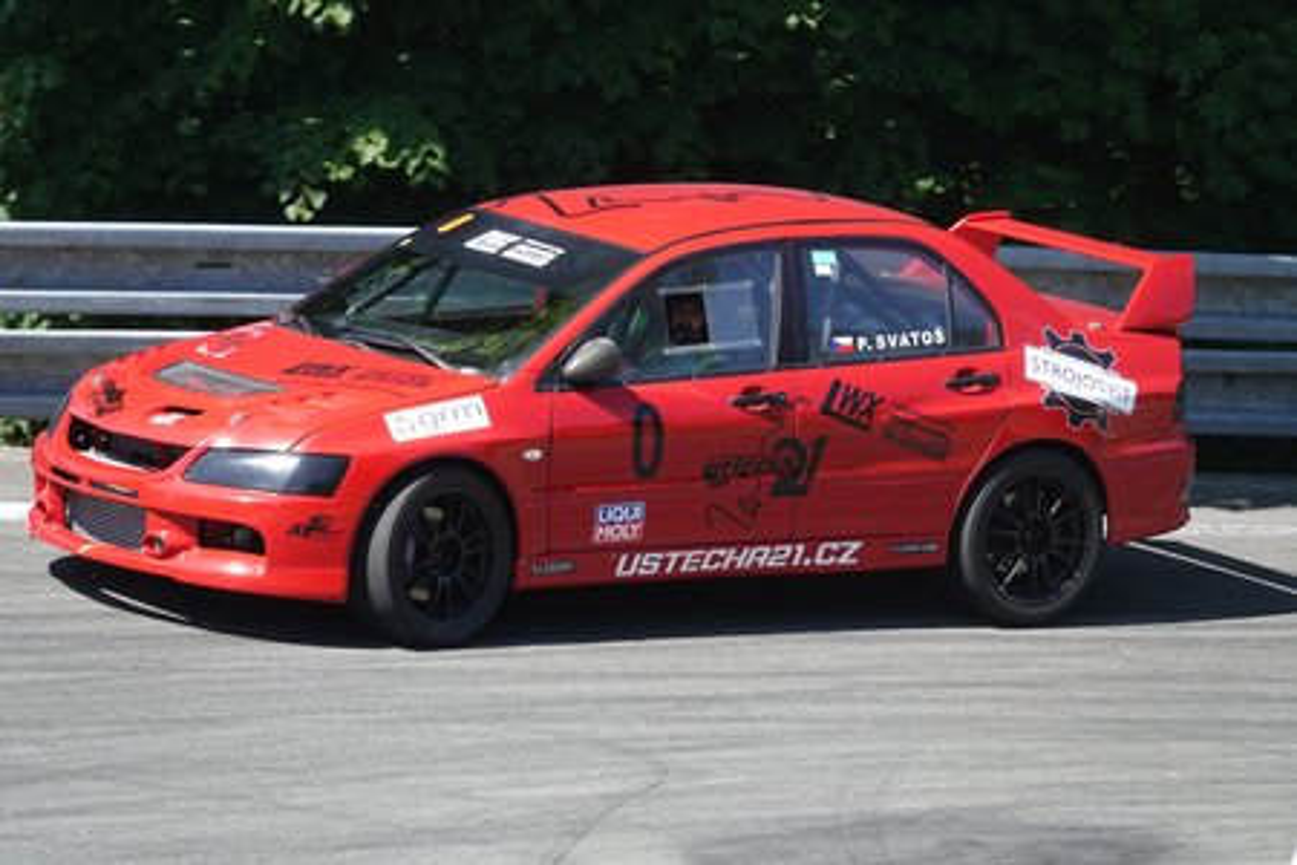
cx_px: 648
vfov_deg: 4.0
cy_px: 432
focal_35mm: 341
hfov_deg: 6.0
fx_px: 12285
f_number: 4
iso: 250
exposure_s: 1/800
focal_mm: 124.94
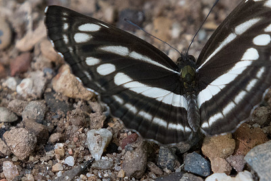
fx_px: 12378
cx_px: 204
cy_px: 86
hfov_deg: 1.3
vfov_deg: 0.8
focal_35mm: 1645
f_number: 6.3
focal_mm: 400
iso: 1000
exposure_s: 1/400
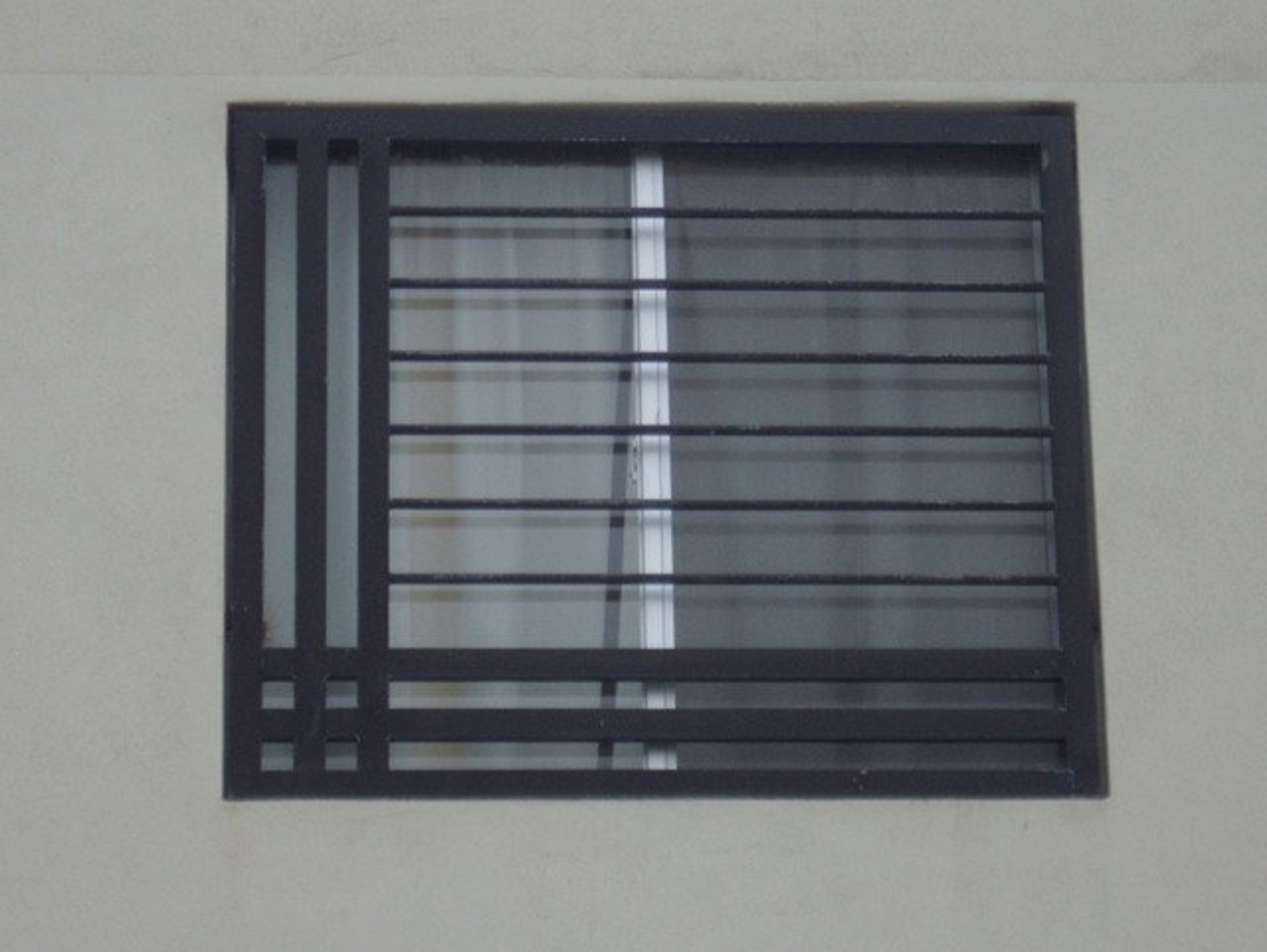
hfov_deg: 20.0
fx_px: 3590
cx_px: 634
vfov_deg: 15.1
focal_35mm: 98
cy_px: 476
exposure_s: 1/125
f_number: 5.5
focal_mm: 17.6
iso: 100
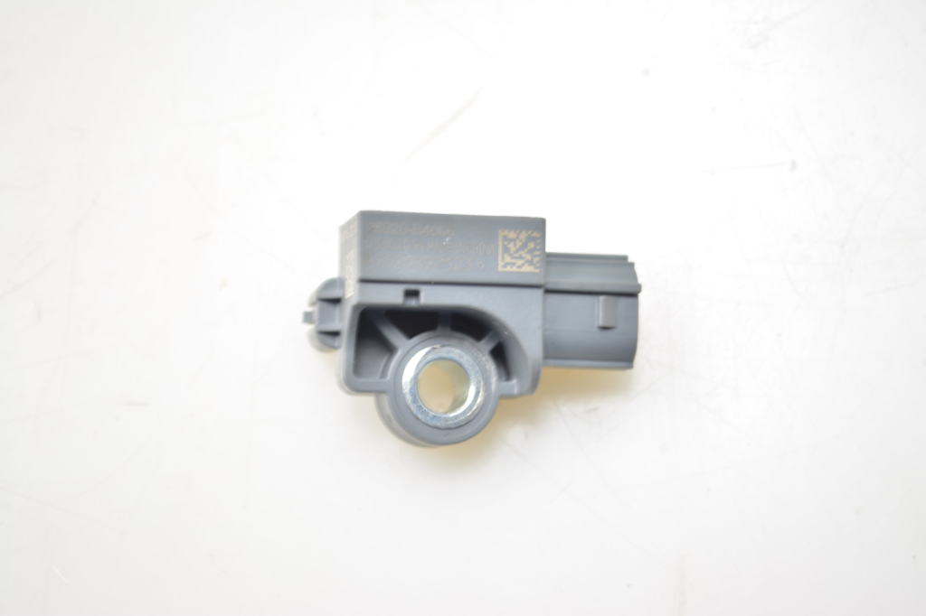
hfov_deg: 24.6
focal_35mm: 82
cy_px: 308
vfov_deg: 16.5
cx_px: 463
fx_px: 2121
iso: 100
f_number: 5.6
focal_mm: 55
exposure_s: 1/13
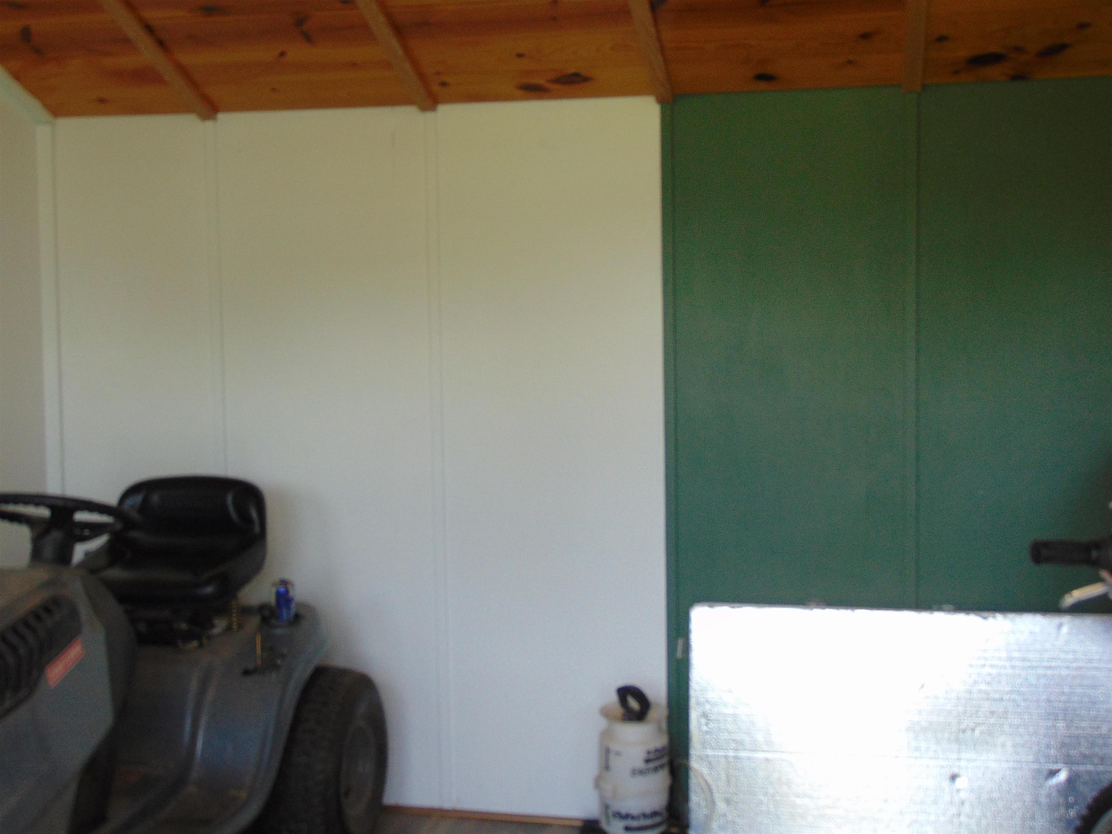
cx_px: 556
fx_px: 1349
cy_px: 417
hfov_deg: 44.8
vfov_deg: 34.3
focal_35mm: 42
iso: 100
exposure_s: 1/125
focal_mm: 7.6
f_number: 3.3
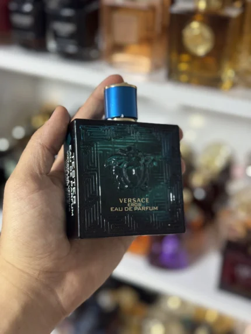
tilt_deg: -31.0
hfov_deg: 30.3
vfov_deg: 39.6
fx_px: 464
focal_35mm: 48
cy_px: 167
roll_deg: -2.2
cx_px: 126
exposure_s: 1/50
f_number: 1.78
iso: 250
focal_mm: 6.76
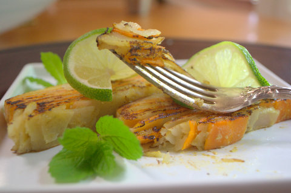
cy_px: 96
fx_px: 388
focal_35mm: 48
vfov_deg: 28.0
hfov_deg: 41.2
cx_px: 146
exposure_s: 1/50
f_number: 4.8
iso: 800
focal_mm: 32
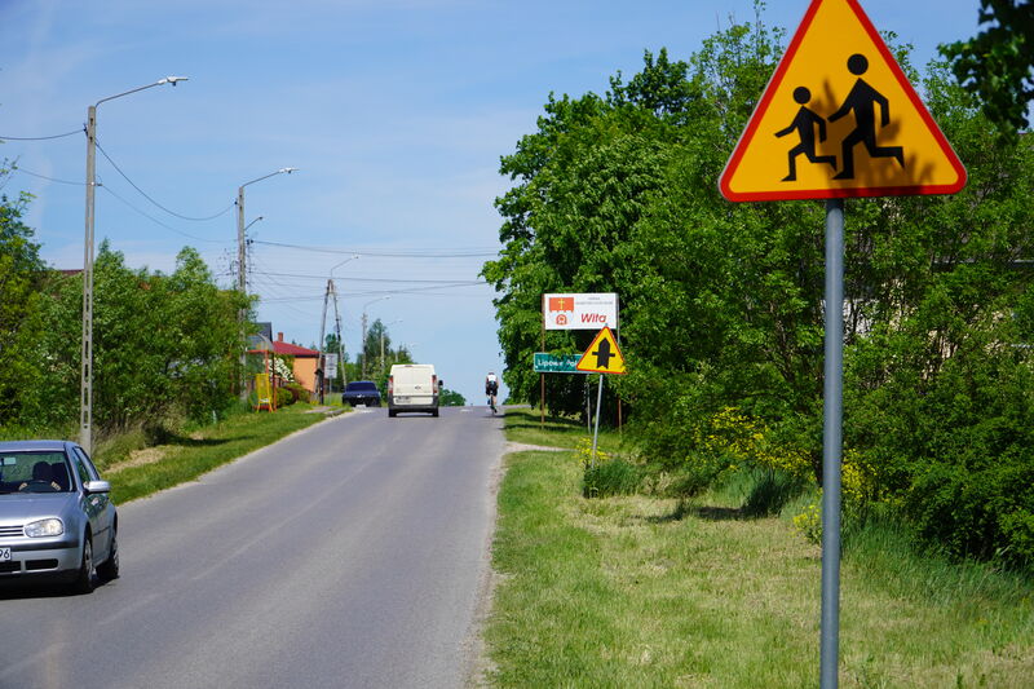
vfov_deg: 14.0
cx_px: 517
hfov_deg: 20.9
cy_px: 344
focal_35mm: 98
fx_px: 2800
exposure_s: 1/1000
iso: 100
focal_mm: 65
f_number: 5
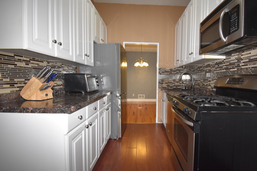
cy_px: 88
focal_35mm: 17
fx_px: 121
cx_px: 144
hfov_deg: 92.9
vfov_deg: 70.4
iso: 1600
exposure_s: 1/125
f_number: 4.5
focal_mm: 10
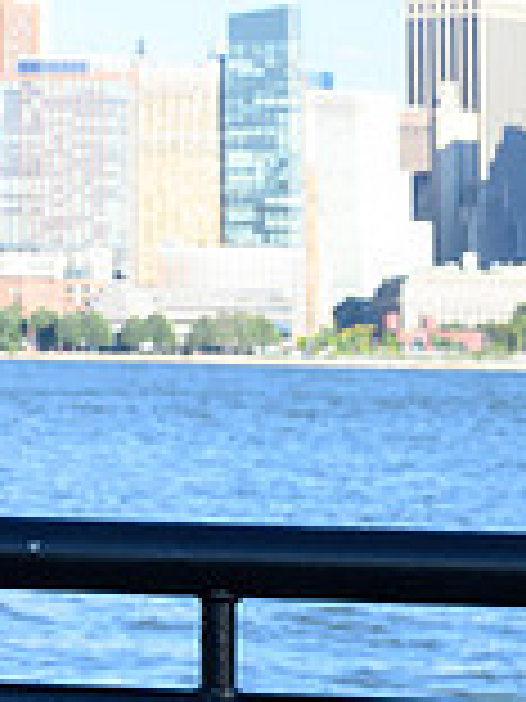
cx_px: -769
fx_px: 3485
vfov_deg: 11.4
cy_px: -34
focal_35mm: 172
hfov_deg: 7.9
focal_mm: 48
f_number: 8
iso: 250
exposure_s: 1/200
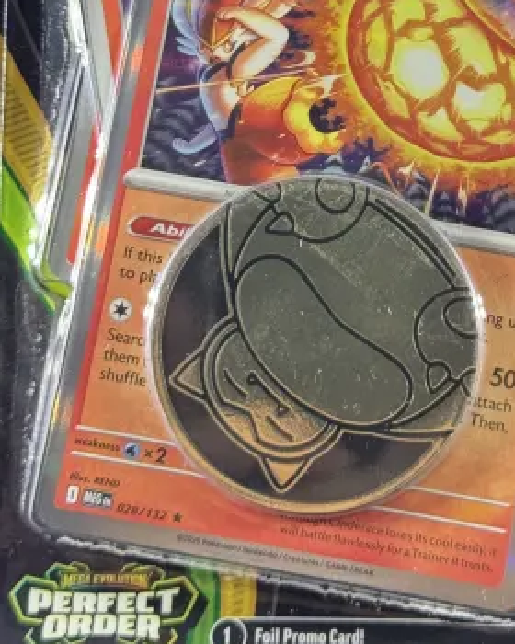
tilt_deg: -83.6
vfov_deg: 17.5
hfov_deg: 14.3
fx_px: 2039
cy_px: -7
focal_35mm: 107
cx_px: 434
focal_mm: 6.76
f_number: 1.78
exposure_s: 1/60
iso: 125
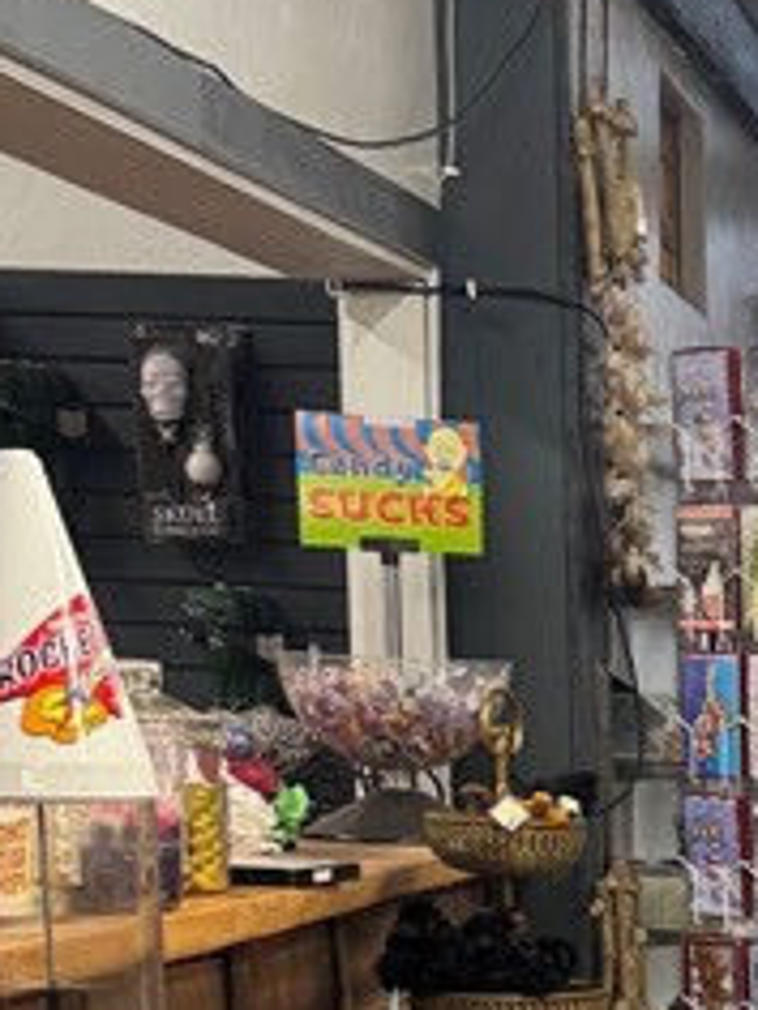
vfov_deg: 17.4
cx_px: 1152
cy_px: 1408
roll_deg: -0.7
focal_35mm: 104
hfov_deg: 13.4
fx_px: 3036
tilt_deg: -16.3
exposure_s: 1/60
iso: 160
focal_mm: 6.76
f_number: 1.78
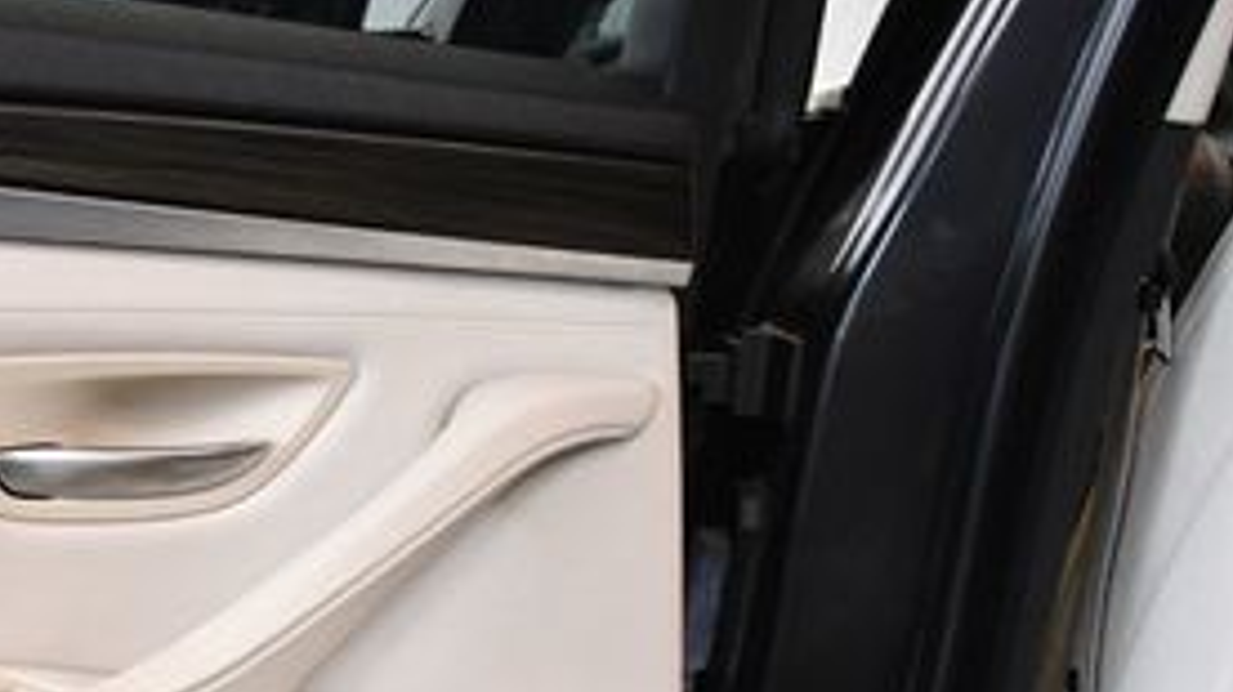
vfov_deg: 12.4
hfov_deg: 20.9
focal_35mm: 97
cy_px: 652
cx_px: -152
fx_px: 3170
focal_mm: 27
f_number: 4
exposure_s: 1/100
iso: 3200
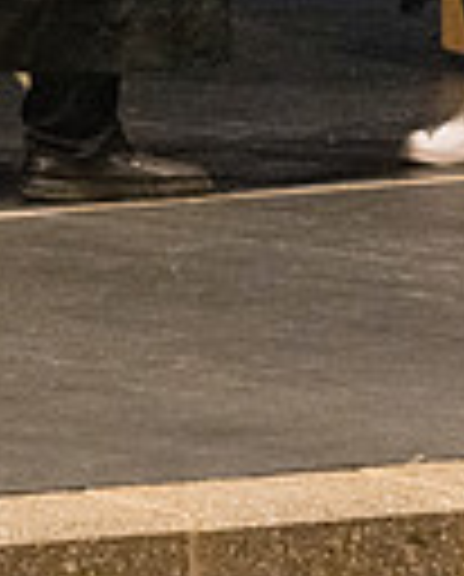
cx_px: 264
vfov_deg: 3.0
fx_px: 10981
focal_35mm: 642
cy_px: -432
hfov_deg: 2.4
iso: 8000
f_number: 4.5
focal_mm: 130
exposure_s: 1/250
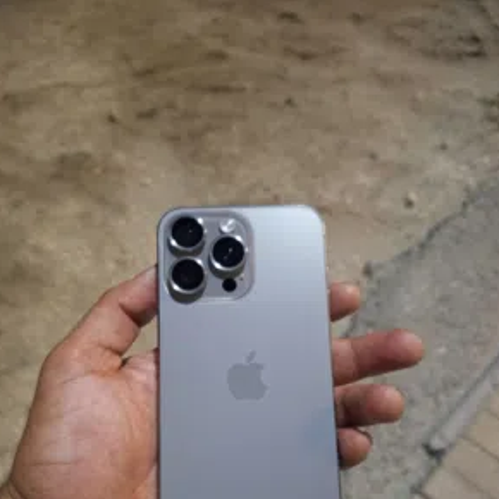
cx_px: 253
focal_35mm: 28
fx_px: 457
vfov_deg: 55.8
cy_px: 342
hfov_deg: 57.3
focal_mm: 5.54
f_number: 1.8
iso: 400
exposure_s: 1/20
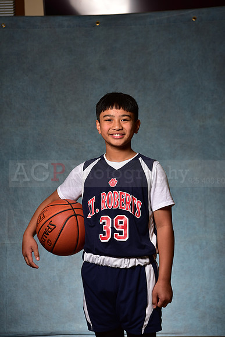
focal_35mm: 70
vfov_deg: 28.8
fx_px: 656
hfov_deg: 19.5
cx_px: 112
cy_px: 168
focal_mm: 70
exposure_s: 1/200
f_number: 5
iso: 100
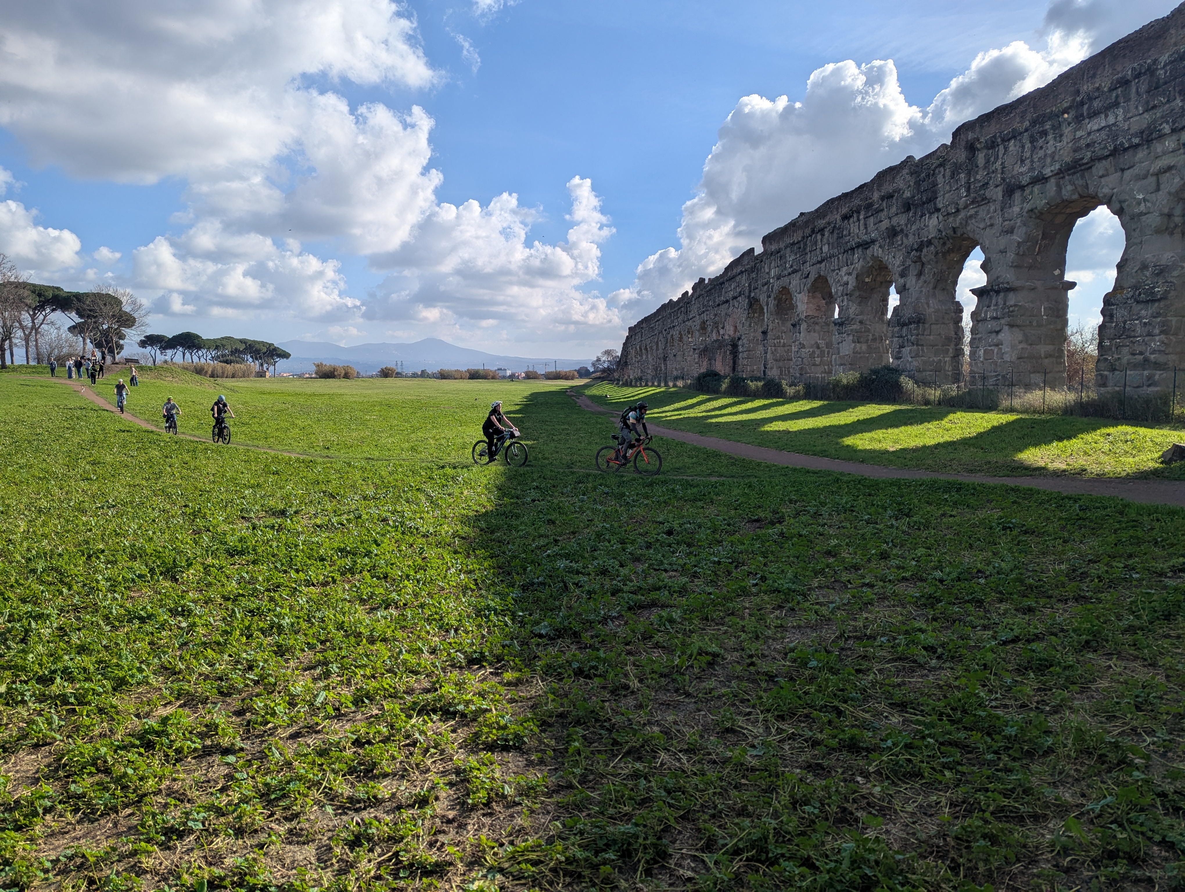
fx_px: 823
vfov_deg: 56.9
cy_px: 446
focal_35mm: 24
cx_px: 592
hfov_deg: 71.5
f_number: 1.85
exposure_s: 1/2695
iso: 48
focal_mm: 6.81
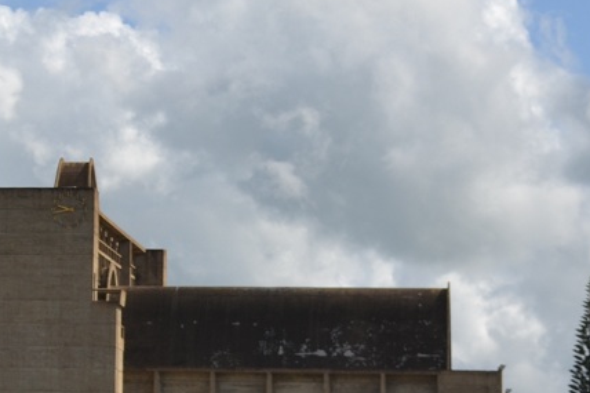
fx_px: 2779
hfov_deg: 11.9
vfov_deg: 8.1
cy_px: 6
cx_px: -96
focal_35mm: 170
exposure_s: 1/320
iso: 100
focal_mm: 35
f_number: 9
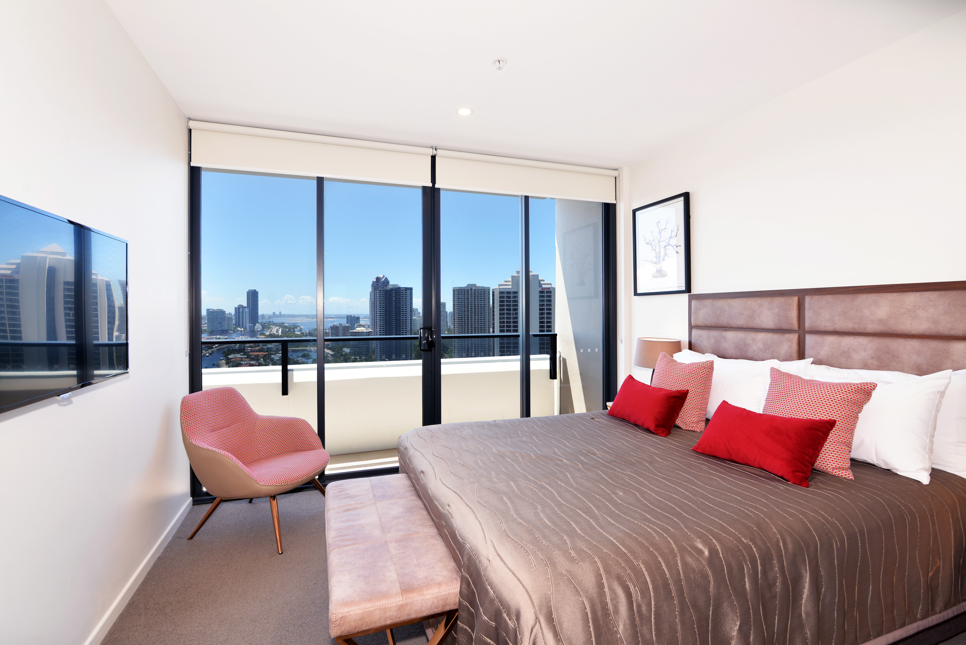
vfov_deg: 73.8
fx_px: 429
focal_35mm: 16
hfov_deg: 96.7
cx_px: 483
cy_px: 322
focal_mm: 16
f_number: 8
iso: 400
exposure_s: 1/60
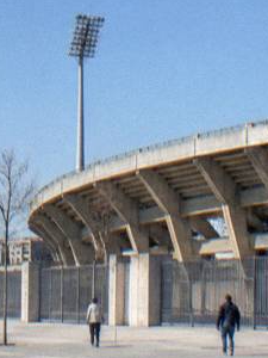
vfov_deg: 15.4
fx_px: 1321
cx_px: 278
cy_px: 123
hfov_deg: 11.4
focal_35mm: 128
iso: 100
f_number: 11
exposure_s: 1/125
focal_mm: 40
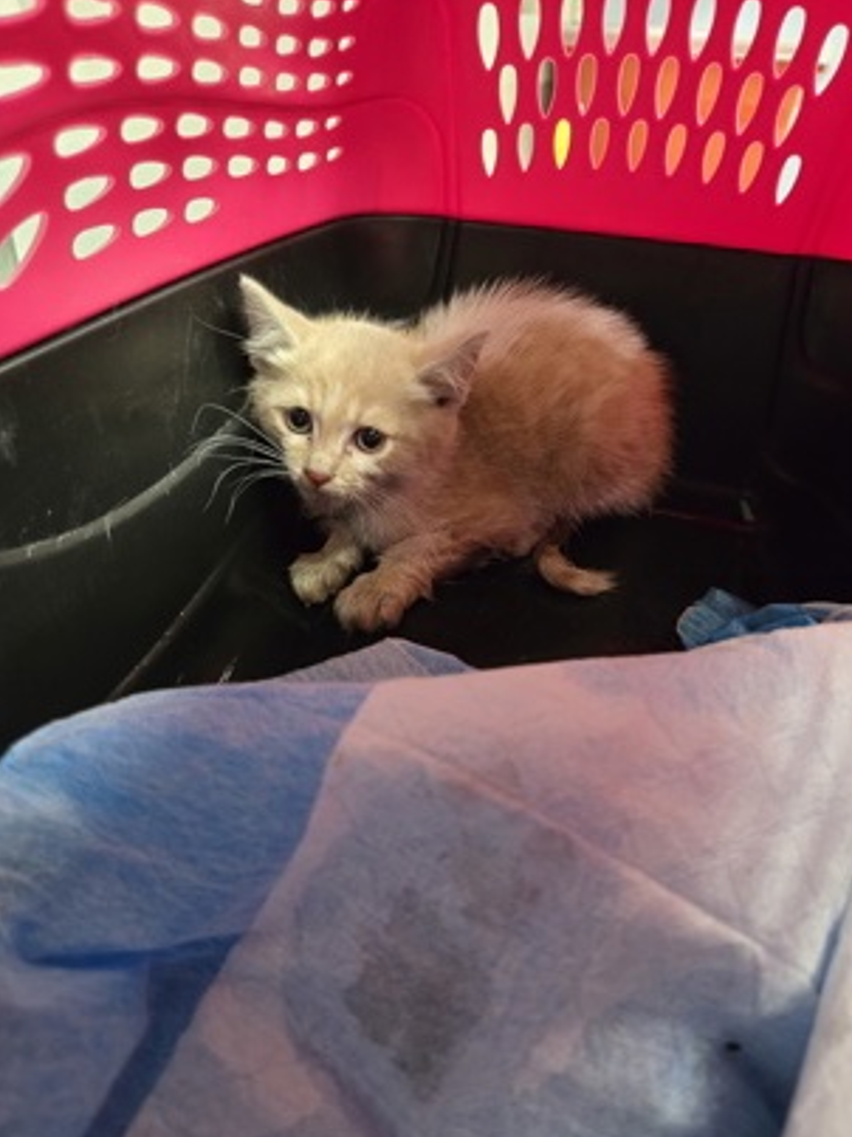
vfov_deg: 71.6
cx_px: 439
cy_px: 570
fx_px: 788
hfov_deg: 56.8
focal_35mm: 24
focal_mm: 5.4
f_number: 1.8
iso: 1250
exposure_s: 1/60
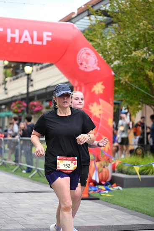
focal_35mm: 77
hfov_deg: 17.7
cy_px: 116
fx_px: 494
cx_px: 77
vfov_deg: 26.3
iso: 640
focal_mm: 77
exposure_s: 1/2000
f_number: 2.8
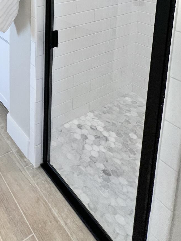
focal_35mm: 30
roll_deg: -1.5
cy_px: -18
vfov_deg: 46.2
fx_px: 209
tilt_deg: -8.8
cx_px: -20
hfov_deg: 38.4
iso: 100
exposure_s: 1/120
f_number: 1.8
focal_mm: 1.57
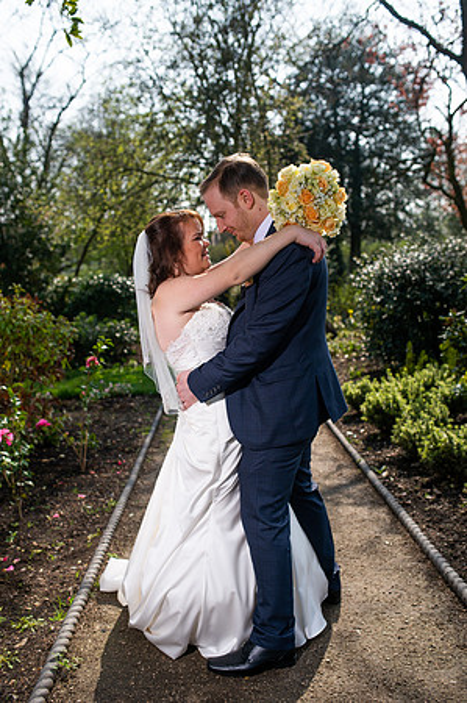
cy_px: 352
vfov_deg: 54.5
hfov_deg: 37.8
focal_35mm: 35
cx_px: 234
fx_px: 683
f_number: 3.2
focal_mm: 35
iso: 100
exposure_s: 1/1250
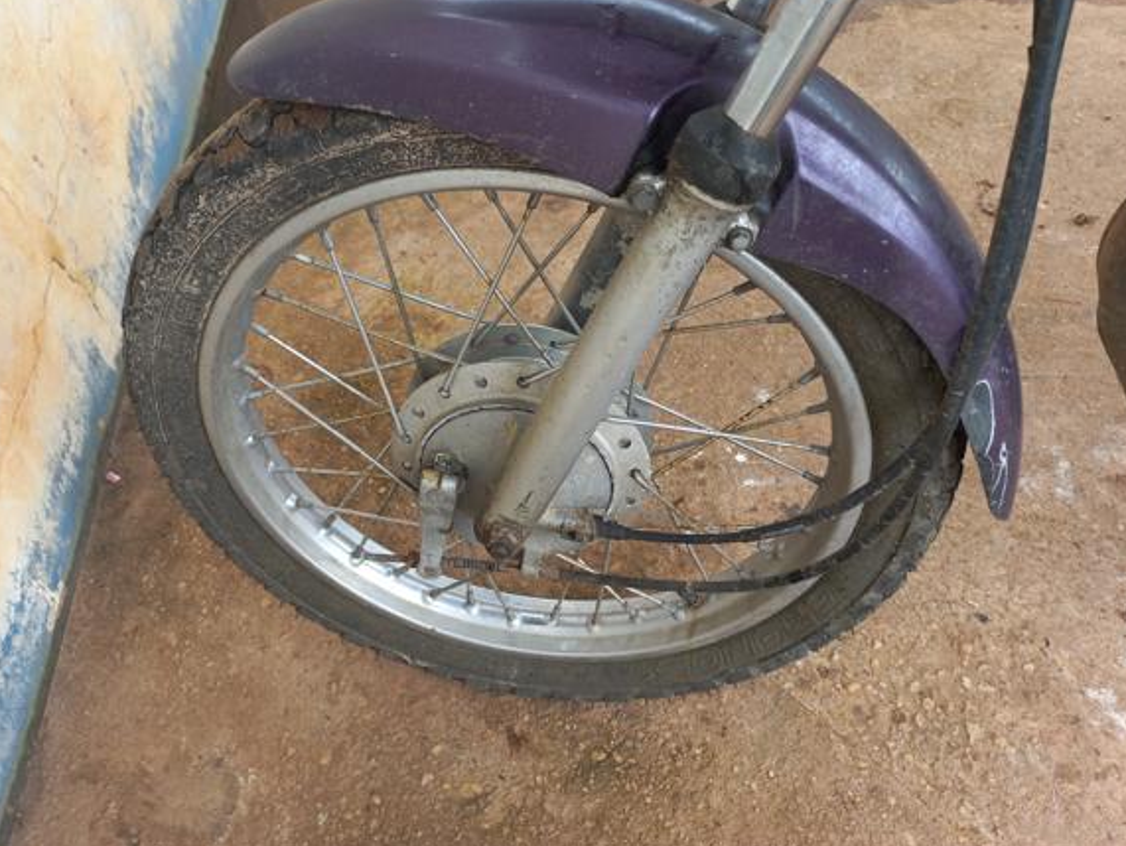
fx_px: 911
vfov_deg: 49.7
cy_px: 383
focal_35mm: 28
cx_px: 517
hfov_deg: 63.3
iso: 25
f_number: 1.8
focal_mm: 4.6
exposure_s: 1/100
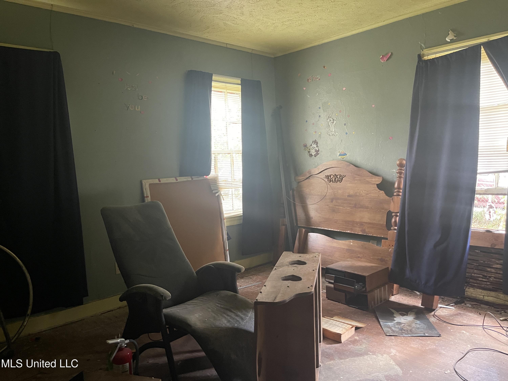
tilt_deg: -6.1
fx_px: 367
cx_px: 254
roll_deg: +0.2
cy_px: 190
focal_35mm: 25
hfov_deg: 69.4
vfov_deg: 54.9
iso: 640
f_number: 1.6
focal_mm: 5.1
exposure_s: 1/38
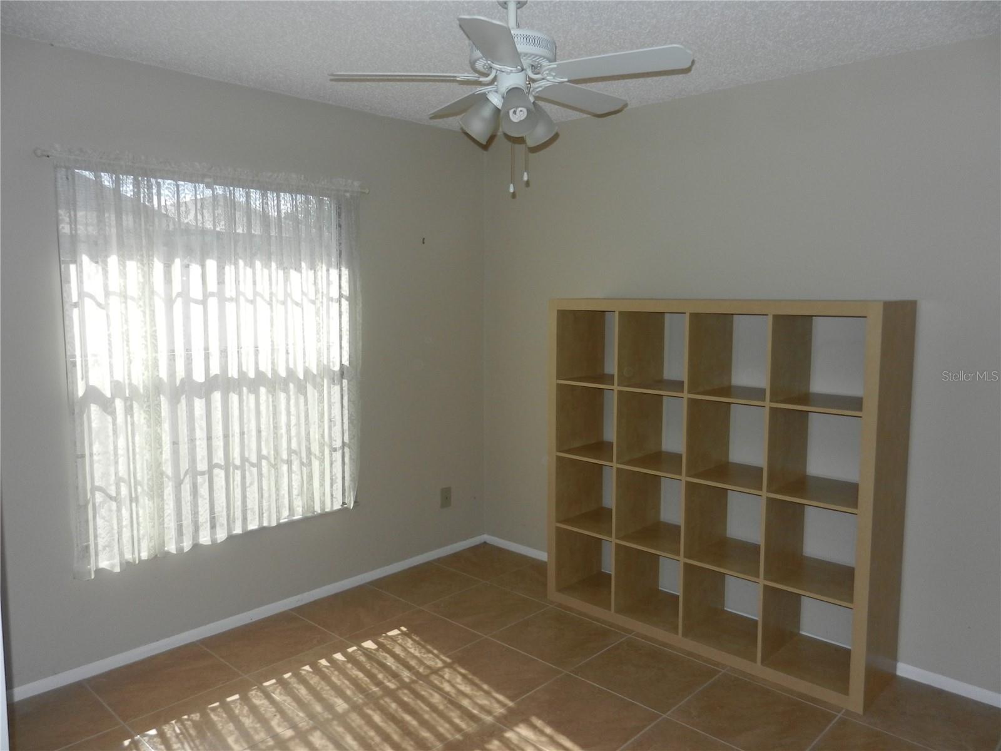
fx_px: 723
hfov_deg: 69.4
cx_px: 500
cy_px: 376
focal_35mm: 25
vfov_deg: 54.9
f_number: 3.5
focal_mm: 4.5
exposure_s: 1/800
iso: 160
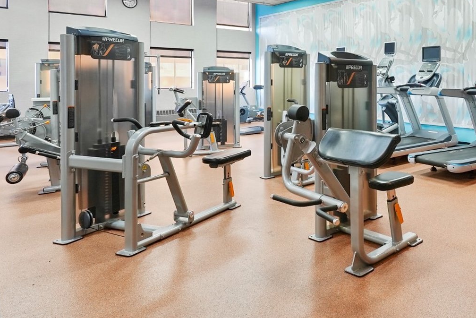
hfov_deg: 59.0
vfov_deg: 43.9
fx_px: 384
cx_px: 377
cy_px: 89
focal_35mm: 29
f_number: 7.1
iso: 400
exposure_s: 1/6
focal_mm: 16
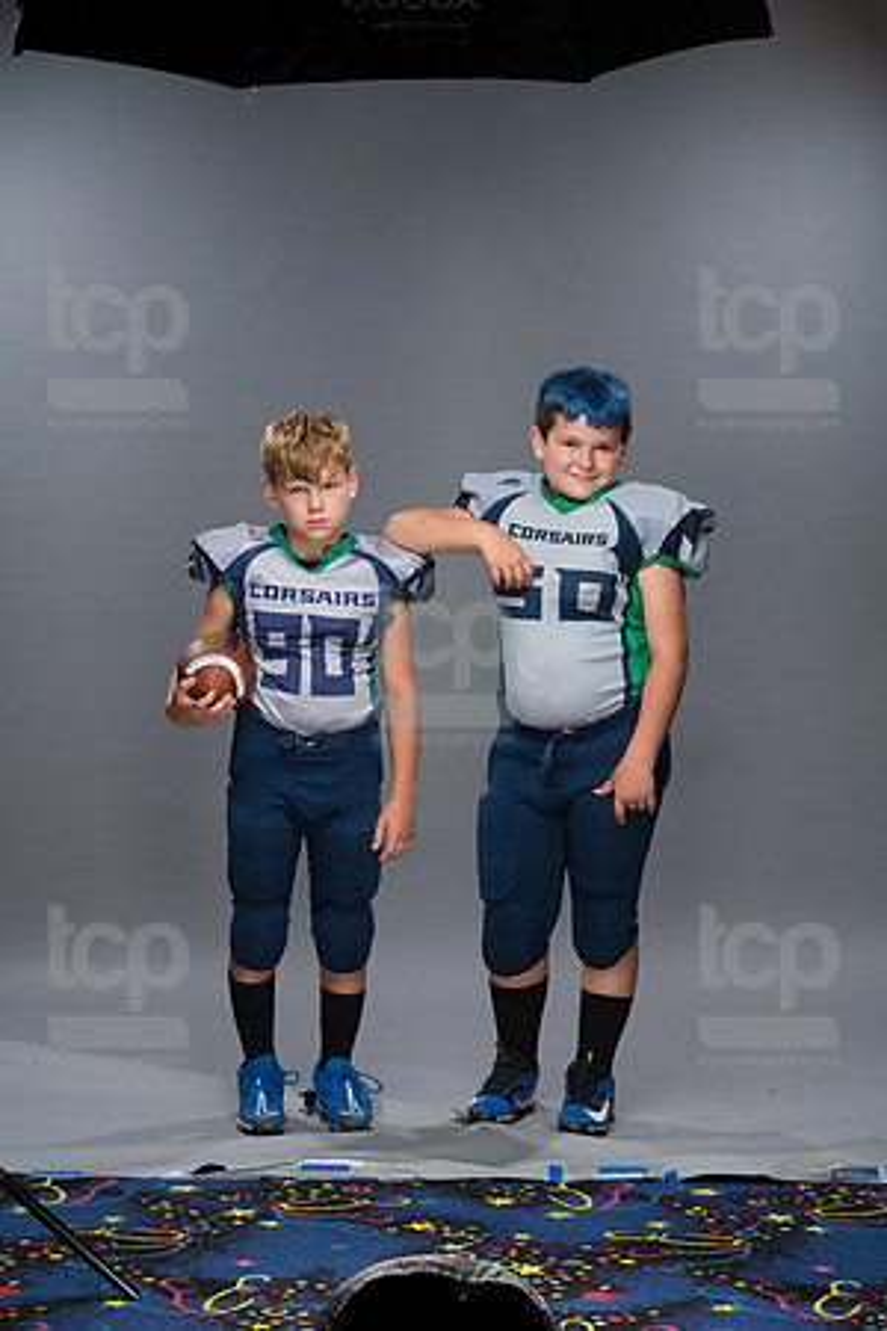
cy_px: 666
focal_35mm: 80
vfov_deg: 25.4
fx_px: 2956
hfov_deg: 17.1
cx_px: 444
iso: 320
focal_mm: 80
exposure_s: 1/250
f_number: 6.3
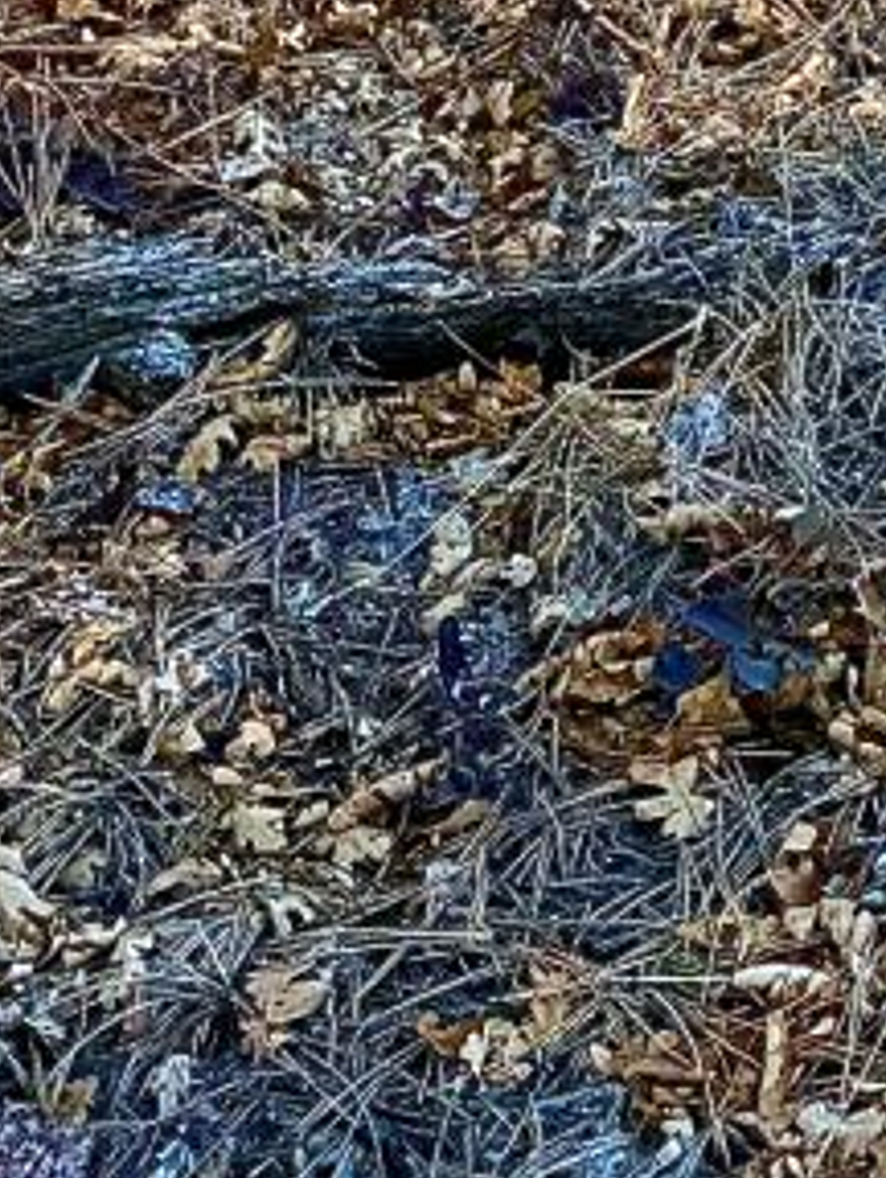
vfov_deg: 9.5
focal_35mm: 167
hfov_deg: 8.8
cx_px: 935
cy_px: -2216
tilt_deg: +1.2
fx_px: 5687
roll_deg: -2.3
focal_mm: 6.76
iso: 80
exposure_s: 1/1337
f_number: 1.78
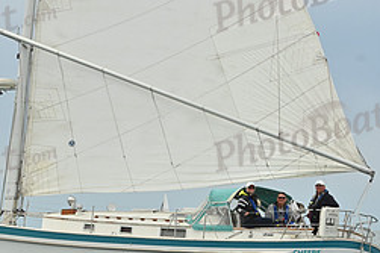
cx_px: 136
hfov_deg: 12.7
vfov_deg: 8.4
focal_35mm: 162
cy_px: 233
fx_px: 1709
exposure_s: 1/1250
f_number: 10
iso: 320
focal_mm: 70
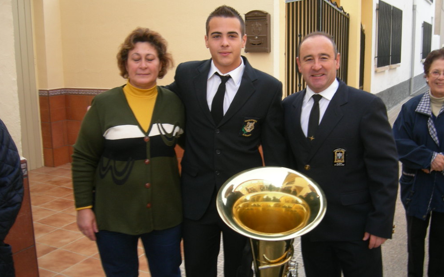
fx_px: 472
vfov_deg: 32.8
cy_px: 147
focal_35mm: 39
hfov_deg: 50.4
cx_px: 224
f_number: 2.7
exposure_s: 1/55.3
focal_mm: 7.5
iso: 64
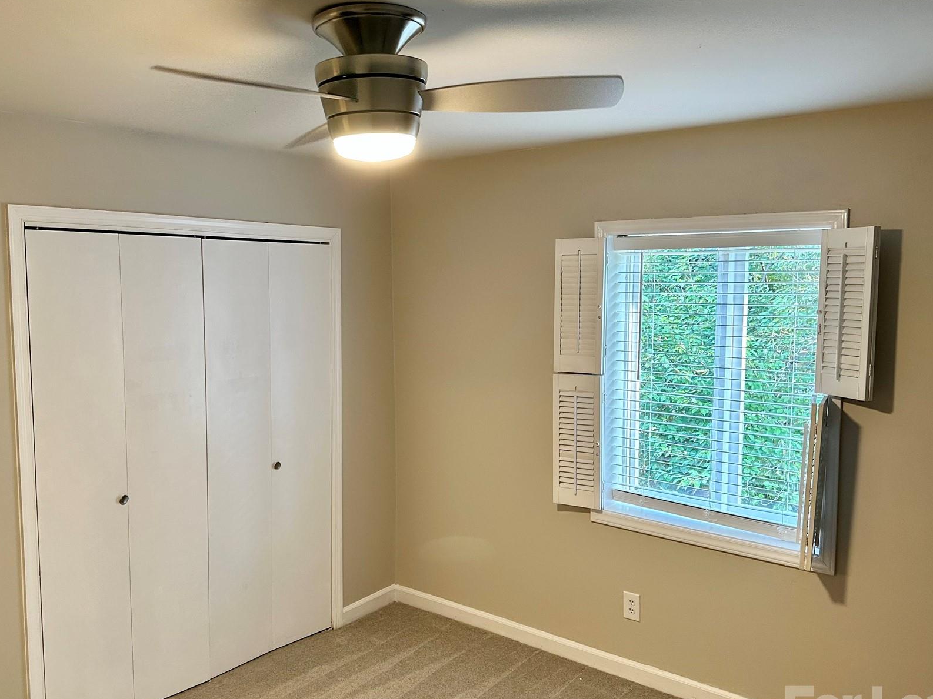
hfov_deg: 58.2
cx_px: 409
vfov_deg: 45.4
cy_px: 350
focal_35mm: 31
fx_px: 835
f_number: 1.78
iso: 160
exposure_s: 1/60
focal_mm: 6.86
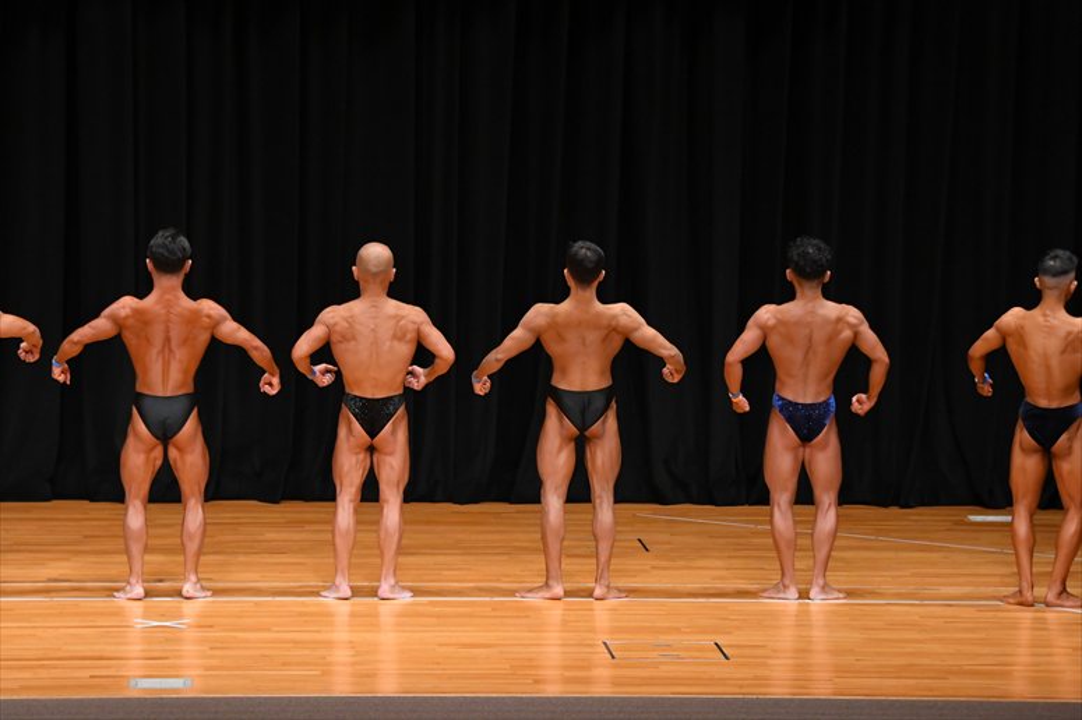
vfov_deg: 8.2
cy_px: 360
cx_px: 541
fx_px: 5047
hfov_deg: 12.2
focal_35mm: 168
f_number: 5.6
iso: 3200
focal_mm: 112
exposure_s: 1/400
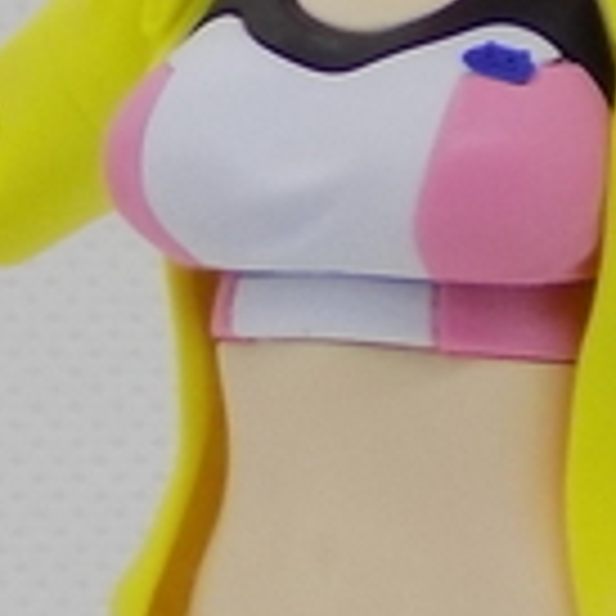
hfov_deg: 4.4
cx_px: 450
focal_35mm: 402
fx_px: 8093
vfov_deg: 4.3
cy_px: 818
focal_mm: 9.3
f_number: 3.9
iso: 80
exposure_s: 1/40
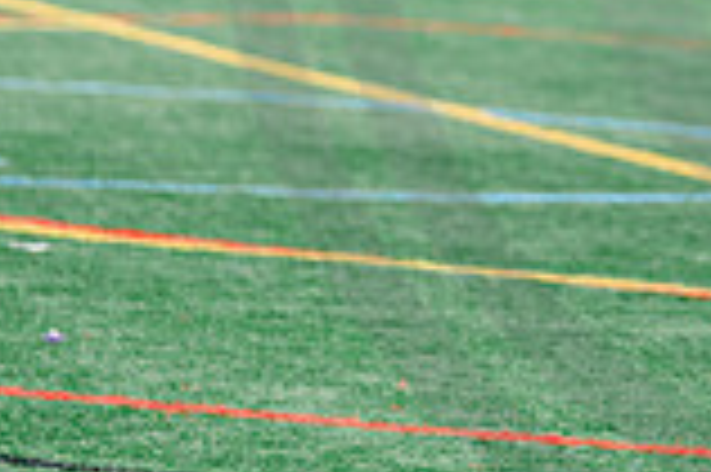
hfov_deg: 3.4
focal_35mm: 607
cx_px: 1310
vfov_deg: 2.3
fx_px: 11976
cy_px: -139
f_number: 3.2
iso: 250
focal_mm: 135
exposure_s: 1/640
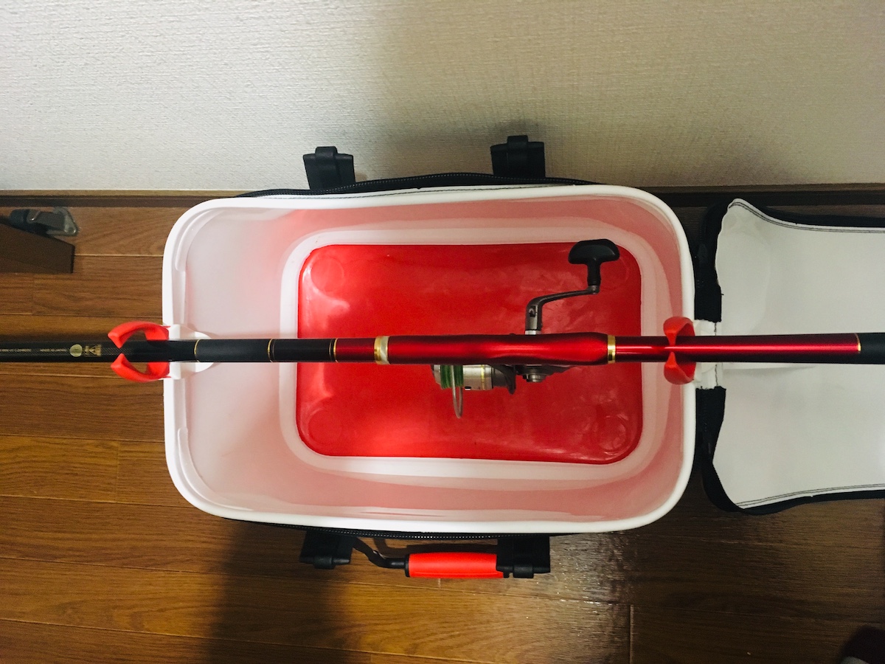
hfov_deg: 61.7
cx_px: 442
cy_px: 332
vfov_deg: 48.2
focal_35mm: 29
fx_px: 741
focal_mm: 4.15
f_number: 2.2
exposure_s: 1/15
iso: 200
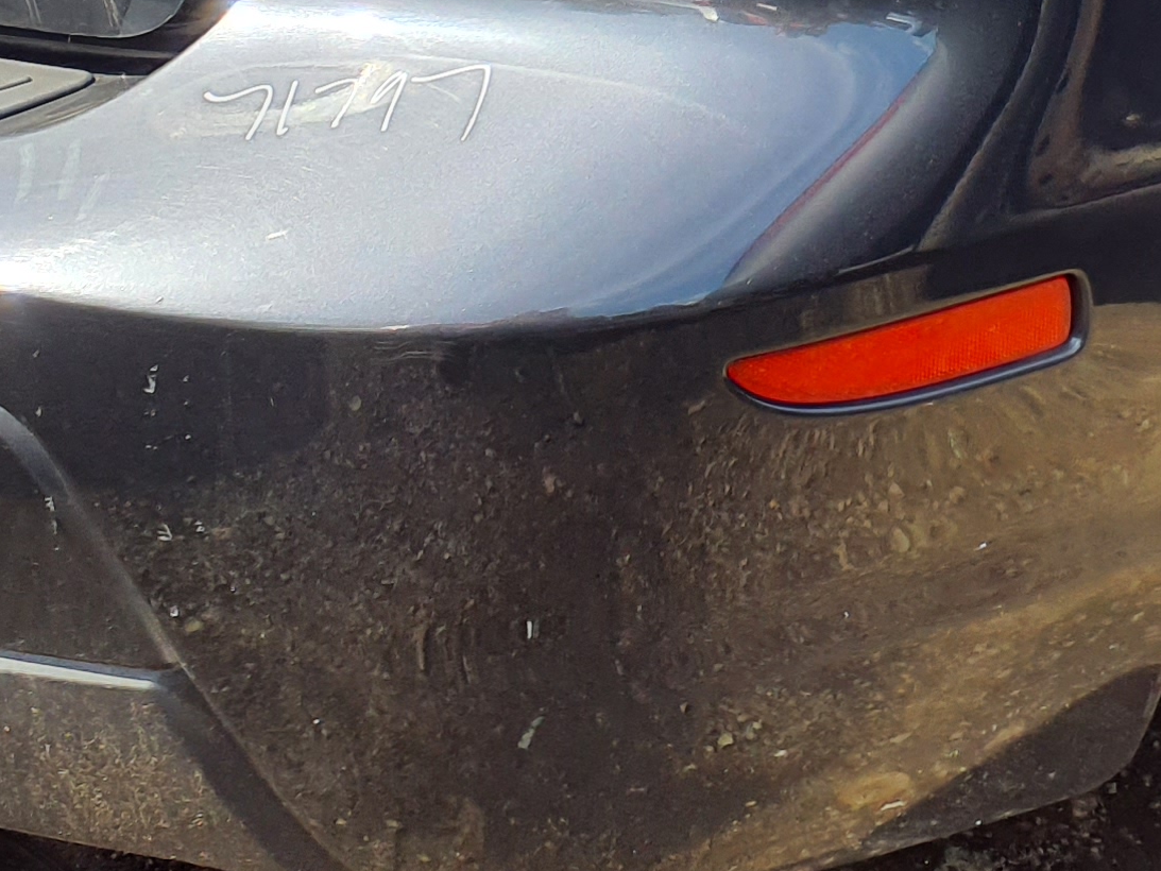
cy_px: -352
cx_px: 984
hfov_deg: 19.0
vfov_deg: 13.8
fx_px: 3421
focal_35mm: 102
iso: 40
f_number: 1.9
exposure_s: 1/772
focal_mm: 3.58
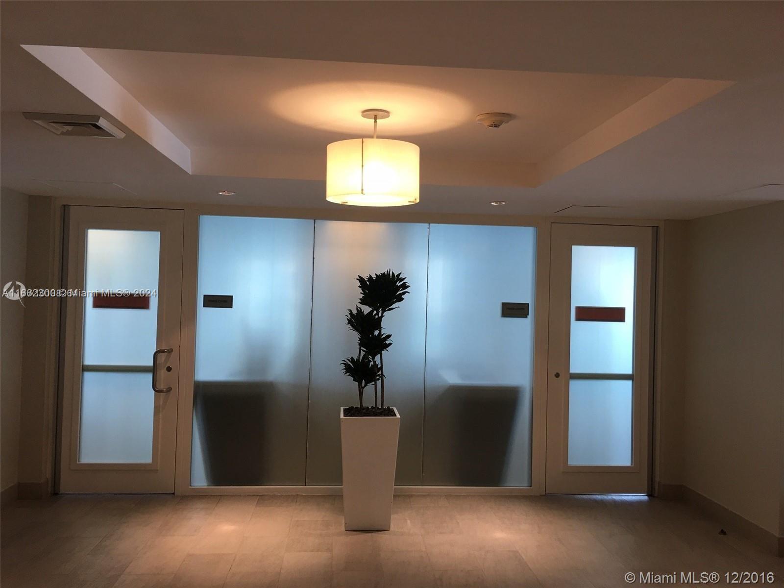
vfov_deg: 48.2
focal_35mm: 29
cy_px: 294
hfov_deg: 61.7
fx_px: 657
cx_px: 392
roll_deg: -1.4
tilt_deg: +1.7
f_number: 2.2
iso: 32
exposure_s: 1/17
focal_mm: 4.15
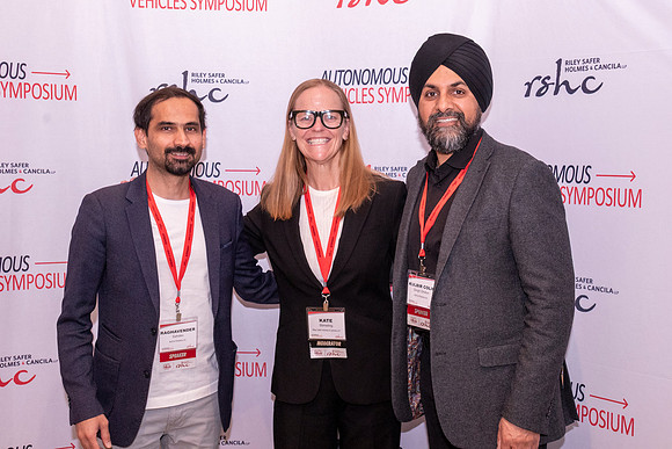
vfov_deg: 29.9
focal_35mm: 45
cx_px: 336
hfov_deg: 43.6
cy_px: 224
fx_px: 840
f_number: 9
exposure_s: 1/100
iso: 2500
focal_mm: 30
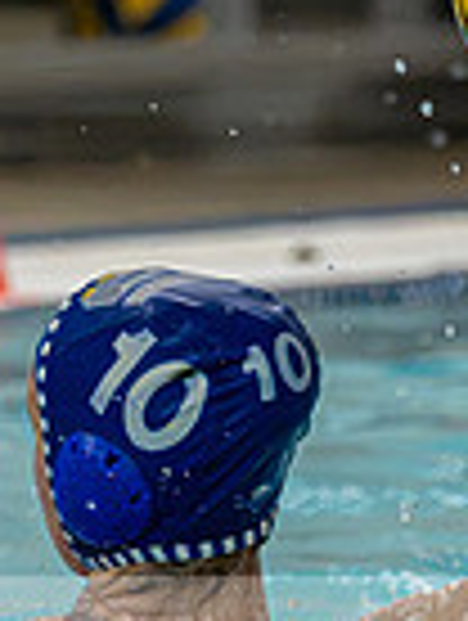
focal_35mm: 961
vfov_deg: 2.1
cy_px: 320
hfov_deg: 1.6
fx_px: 17270
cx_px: -79
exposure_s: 1/1000
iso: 7200
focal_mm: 180
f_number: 4
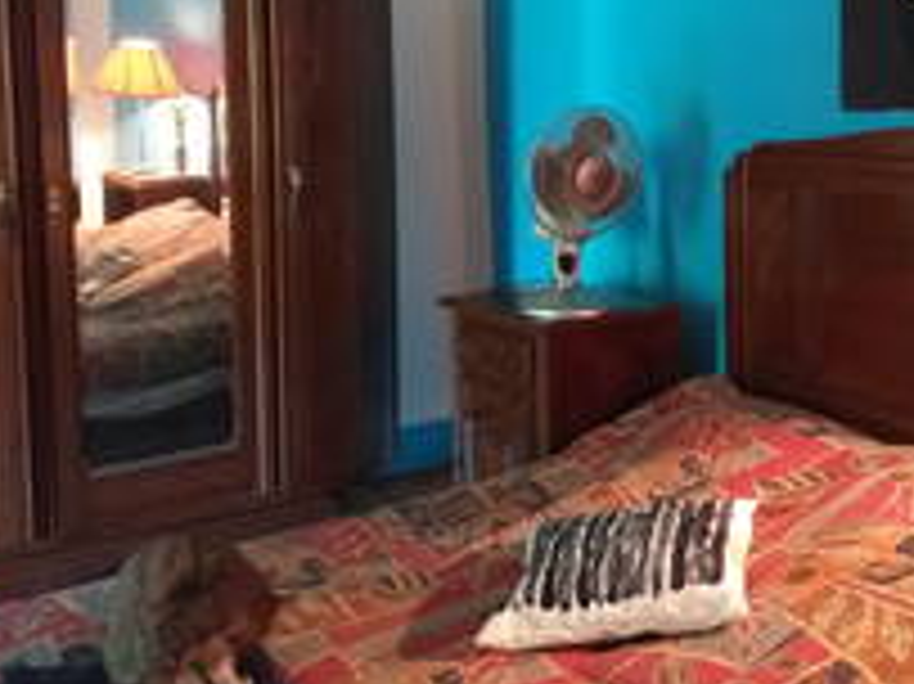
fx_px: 1267
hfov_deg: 39.1
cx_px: 626
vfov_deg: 29.8
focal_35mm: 48
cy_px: 189
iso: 500
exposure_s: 1/17
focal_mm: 3.6
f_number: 1.9
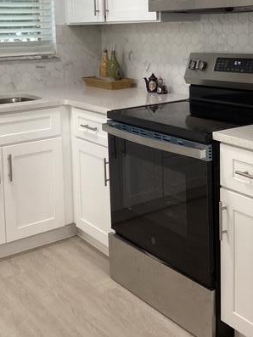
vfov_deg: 37.2
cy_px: 84
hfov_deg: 29.1
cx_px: 131
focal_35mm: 50
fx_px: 487
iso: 200
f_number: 2.4
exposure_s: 1/60
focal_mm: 3.3
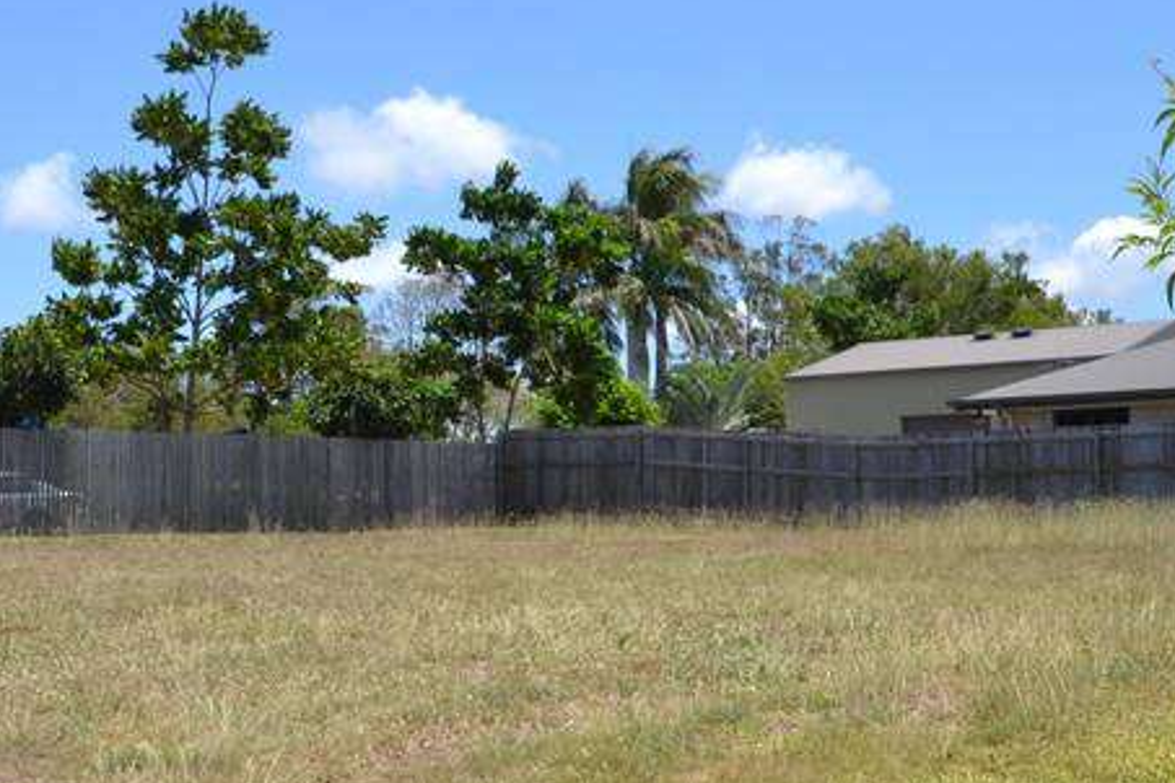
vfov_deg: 22.2
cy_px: 458
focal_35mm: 61
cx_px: 410
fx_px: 1991
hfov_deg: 32.7
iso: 100
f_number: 9
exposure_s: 1/320
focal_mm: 18
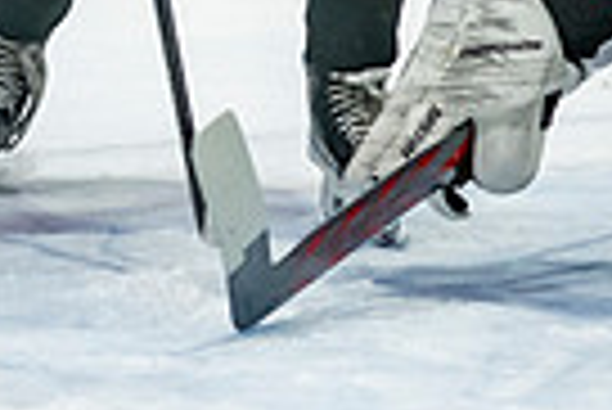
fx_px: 12202
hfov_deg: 2.9
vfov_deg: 1.9
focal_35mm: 717
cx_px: -401
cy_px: -232
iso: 1600
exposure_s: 1/1000
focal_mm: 98
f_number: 3.2
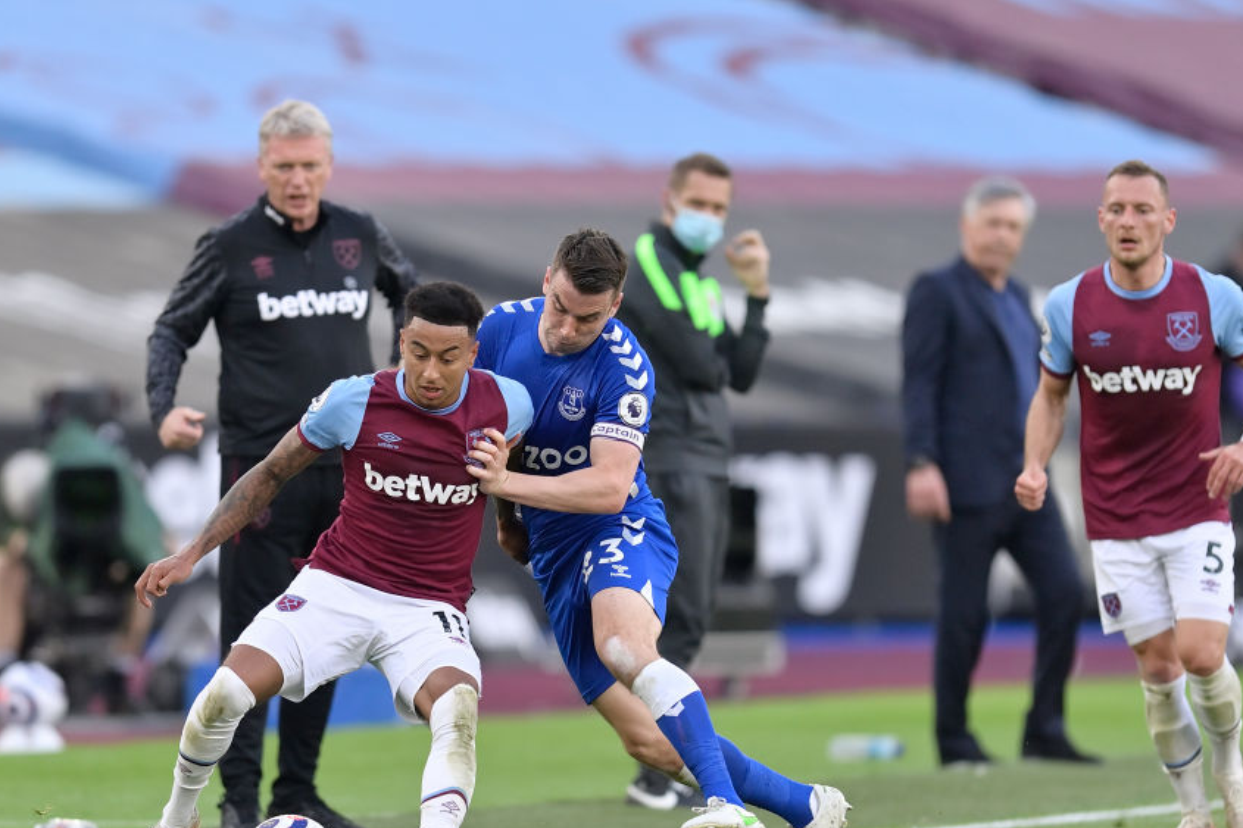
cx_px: 616
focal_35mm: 485
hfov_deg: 4.3
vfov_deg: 2.8
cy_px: 501
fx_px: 16742
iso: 500
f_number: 2.8
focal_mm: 400
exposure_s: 1/2000
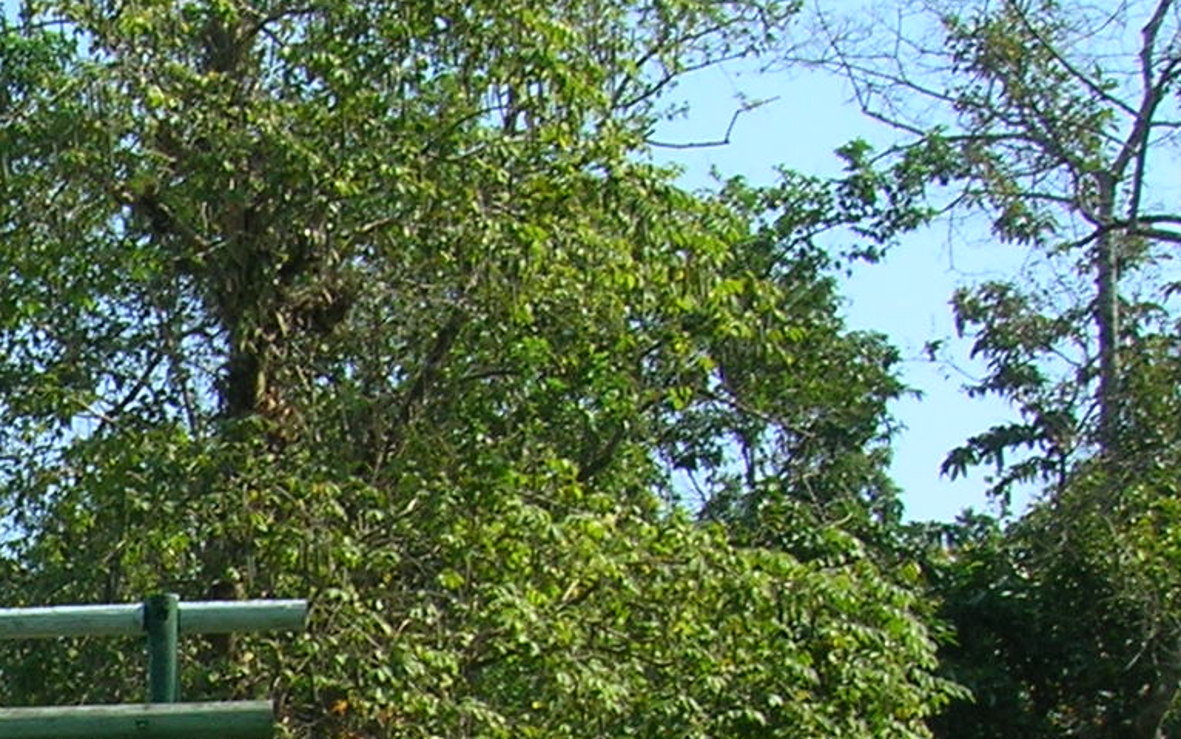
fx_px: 3927
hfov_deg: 15.8
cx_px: -570
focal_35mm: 122
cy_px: 1077
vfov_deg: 10.4
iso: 50
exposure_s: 1/213
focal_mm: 5.7
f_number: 4.9
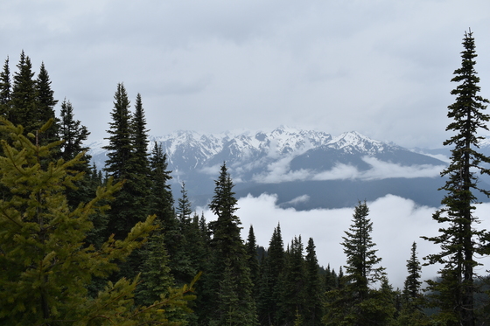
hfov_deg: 53.1
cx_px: 245
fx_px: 490
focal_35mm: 36
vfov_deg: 36.9
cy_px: 163
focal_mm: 24
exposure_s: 1/250
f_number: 8
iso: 160
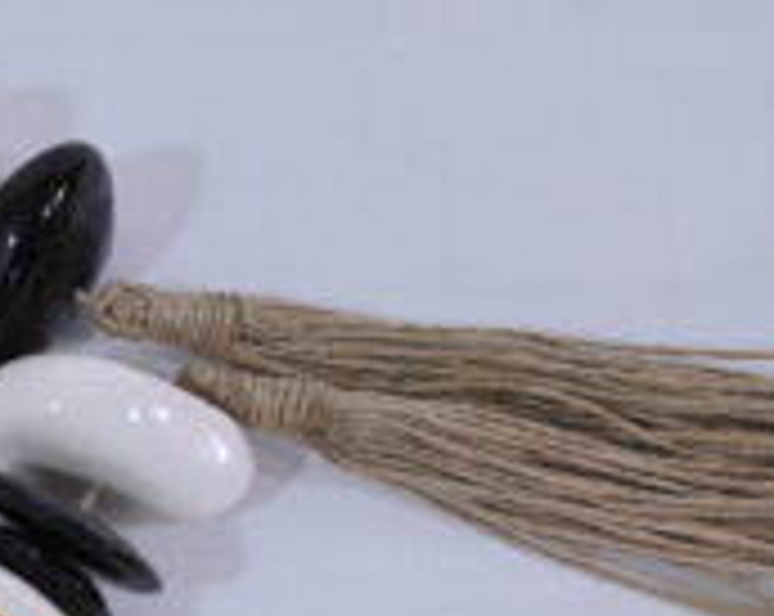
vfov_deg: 13.0
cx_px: -189
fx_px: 2698
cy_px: 461
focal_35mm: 118
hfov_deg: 15.6
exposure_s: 1/125
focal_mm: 36
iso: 400
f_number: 6.3
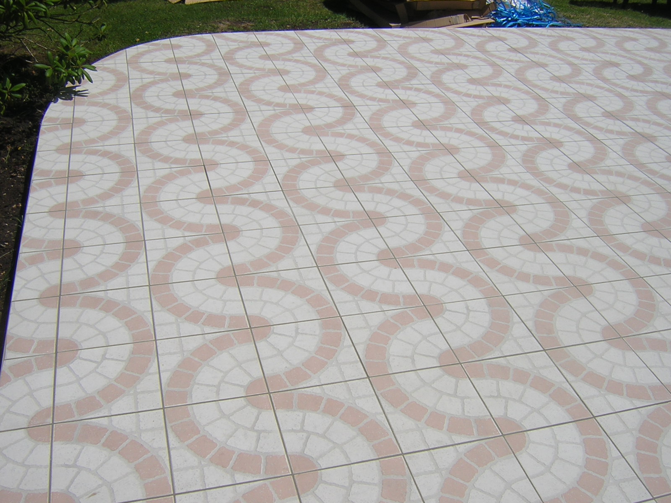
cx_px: 336
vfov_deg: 39.7
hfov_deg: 51.4
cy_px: 252
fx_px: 698
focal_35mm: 36
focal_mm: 4.7
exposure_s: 1/1149
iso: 100
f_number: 5.2
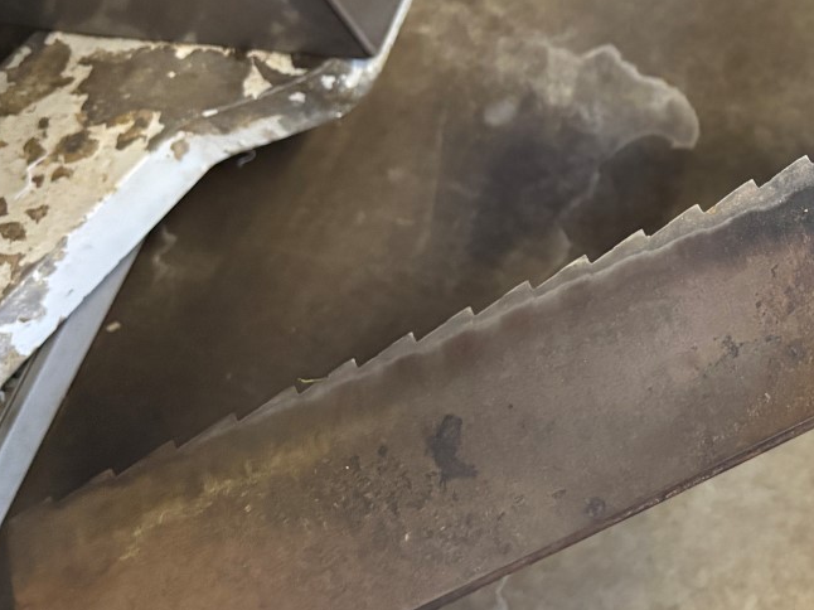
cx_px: 876
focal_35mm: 58
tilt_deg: -58.1
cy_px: 129
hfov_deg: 30.1
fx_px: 1363
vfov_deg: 24.8
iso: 640
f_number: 1.6
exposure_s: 1/36
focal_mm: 5.96
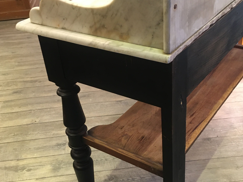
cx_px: 130
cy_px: 106
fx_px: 316
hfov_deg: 42.0
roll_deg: +5.4
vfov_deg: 32.1
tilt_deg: -33.5
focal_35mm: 45
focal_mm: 4.15
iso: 200
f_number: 2.2
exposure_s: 1/33
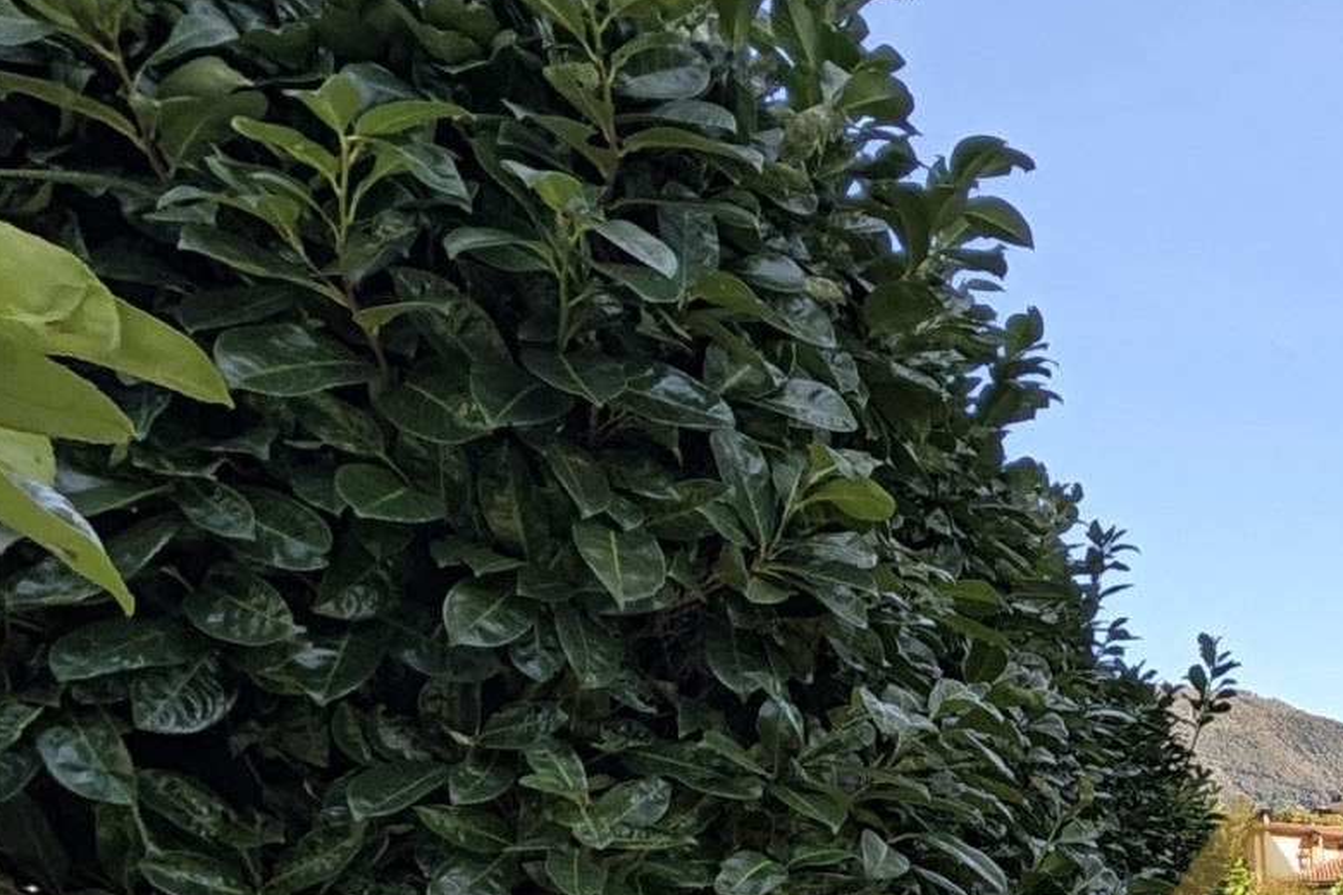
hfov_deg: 34.4
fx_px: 1529
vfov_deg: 28.0
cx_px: 1725
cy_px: 1109
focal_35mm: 41
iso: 53
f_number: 1.7
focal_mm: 2.02
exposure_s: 1/976
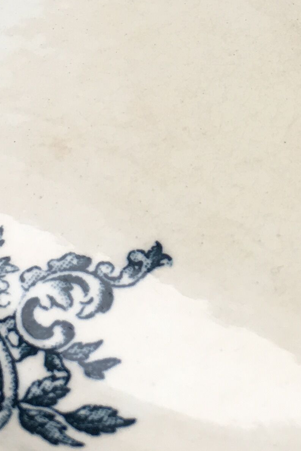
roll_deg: -5.3
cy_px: 74
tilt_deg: -44.7
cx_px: 237
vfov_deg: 19.8
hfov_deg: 13.4
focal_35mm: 102
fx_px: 1279
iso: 32
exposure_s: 1/100
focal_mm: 4.15
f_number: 2.2
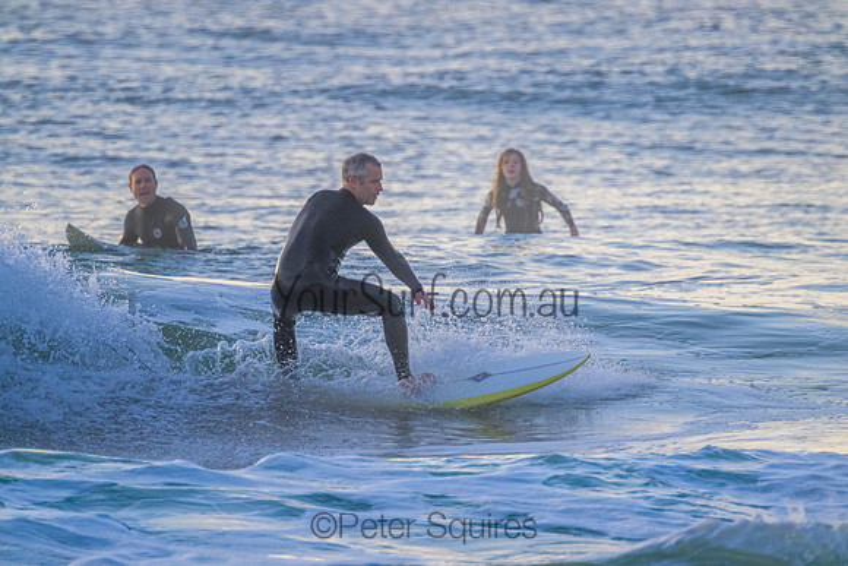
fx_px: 18848
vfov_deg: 1.7
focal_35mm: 800
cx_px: 424
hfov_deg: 2.6
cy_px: 283
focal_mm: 800
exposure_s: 1/1600
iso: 2000
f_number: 11
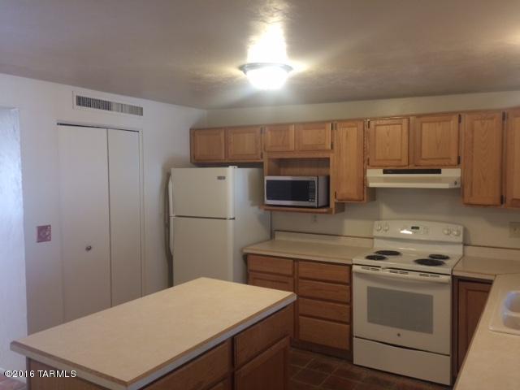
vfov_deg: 48.2
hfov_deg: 61.7
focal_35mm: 29
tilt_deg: -4.4
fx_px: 436
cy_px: 195
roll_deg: +0.4
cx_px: 260
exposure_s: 1/30
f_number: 2.2
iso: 100
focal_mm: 4.15
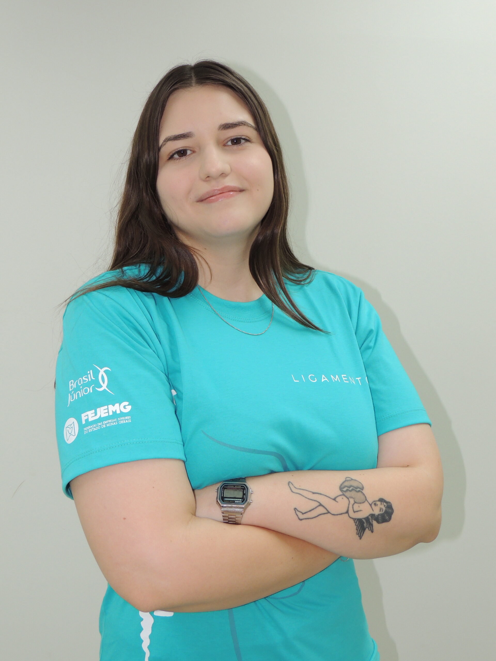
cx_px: 248
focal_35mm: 43
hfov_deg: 33.6
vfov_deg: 43.9
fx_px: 822
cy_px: 330
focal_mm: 7.6
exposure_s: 1/50
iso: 220
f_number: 3.4
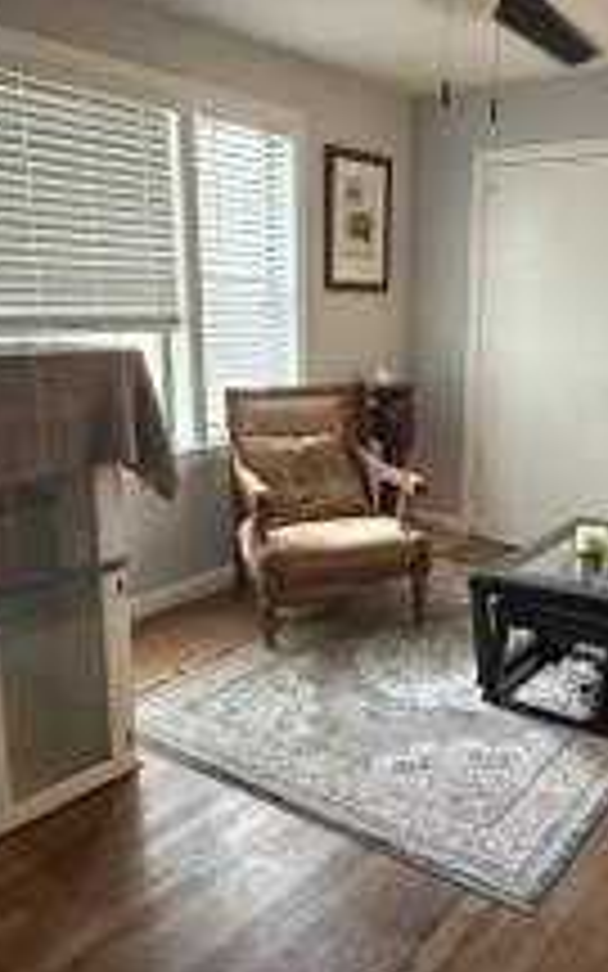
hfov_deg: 38.0
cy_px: 513
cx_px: 396
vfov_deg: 58.1
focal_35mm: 33
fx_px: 875
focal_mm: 2.22
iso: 1000
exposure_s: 1/60
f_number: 2.2
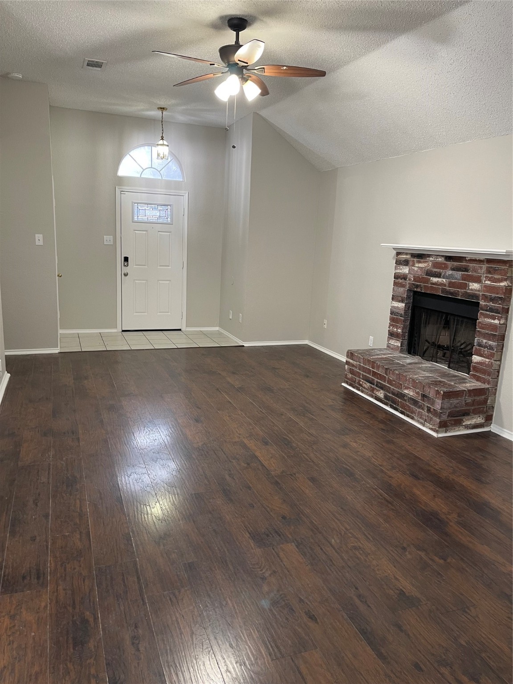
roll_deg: -0.9
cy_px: 342
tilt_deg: -12.2
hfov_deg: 54.9
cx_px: 256
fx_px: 494
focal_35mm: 25
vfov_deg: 69.4
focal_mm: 5.1
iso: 125
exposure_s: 1/60
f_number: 1.6
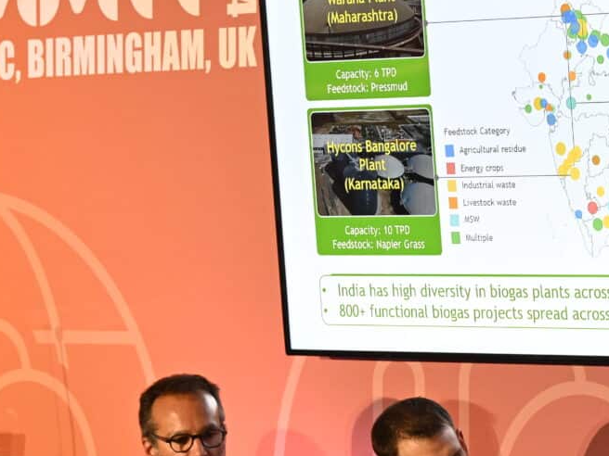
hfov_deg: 9.3
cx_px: 641
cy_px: 356
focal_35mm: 210
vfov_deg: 7.1
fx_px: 3695
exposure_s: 1/200
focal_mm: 70
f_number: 4.5
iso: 2200
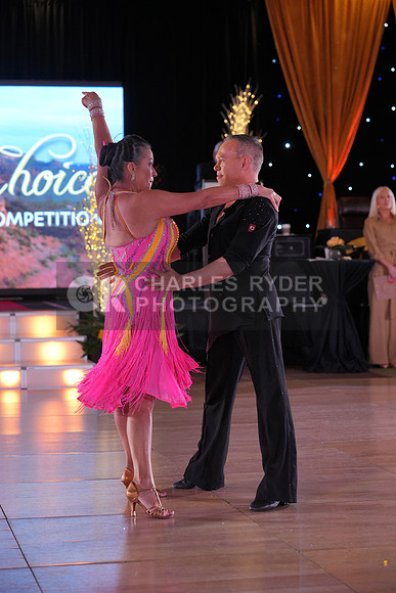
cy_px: 296
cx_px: 198
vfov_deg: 23.6
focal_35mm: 86
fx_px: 1418
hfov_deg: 15.9
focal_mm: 86
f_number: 4
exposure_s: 1/400
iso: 1250
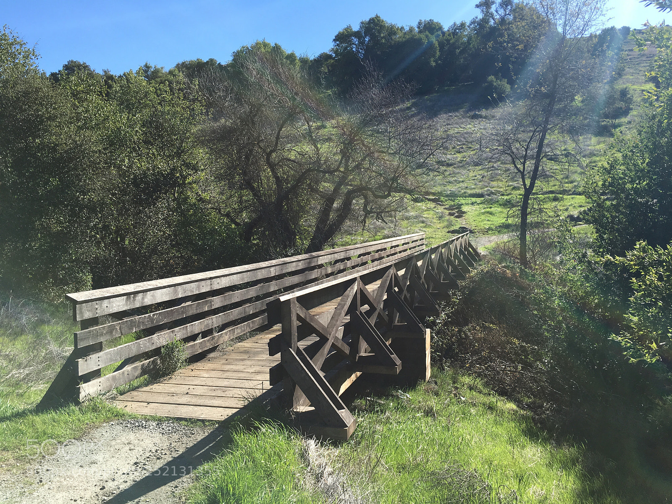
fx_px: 563
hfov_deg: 61.7
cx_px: 336
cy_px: 252
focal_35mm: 29
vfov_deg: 48.2
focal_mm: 4.15
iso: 25
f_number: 2.2
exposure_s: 1/938
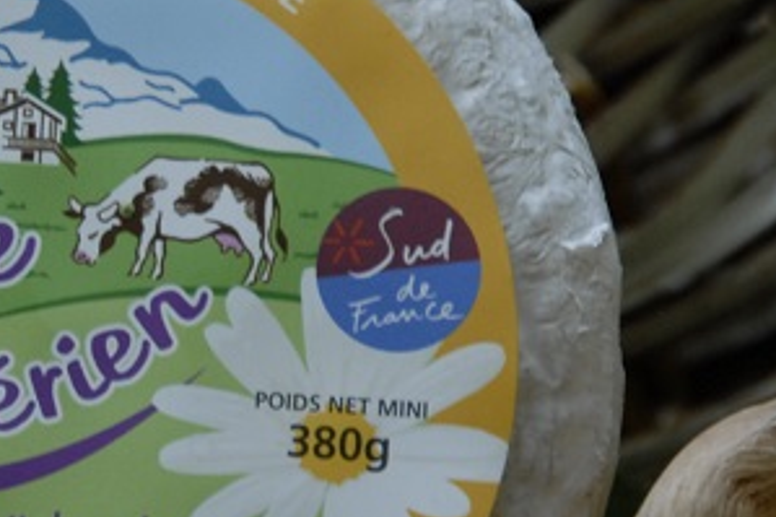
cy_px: 257
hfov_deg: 2.4
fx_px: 18850
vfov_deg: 1.6
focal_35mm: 875
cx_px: 17
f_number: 7.1
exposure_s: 1/90
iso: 400
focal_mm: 200
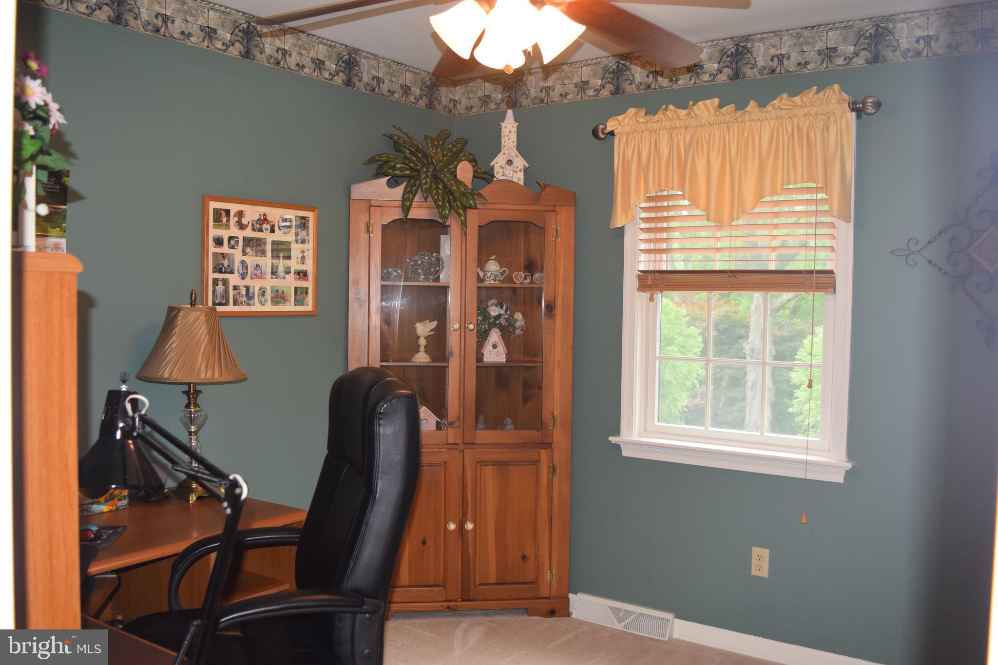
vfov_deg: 40.0
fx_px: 915
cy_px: 332
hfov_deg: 57.2
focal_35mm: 33
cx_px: 499
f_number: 5
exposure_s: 1/100
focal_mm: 22
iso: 800
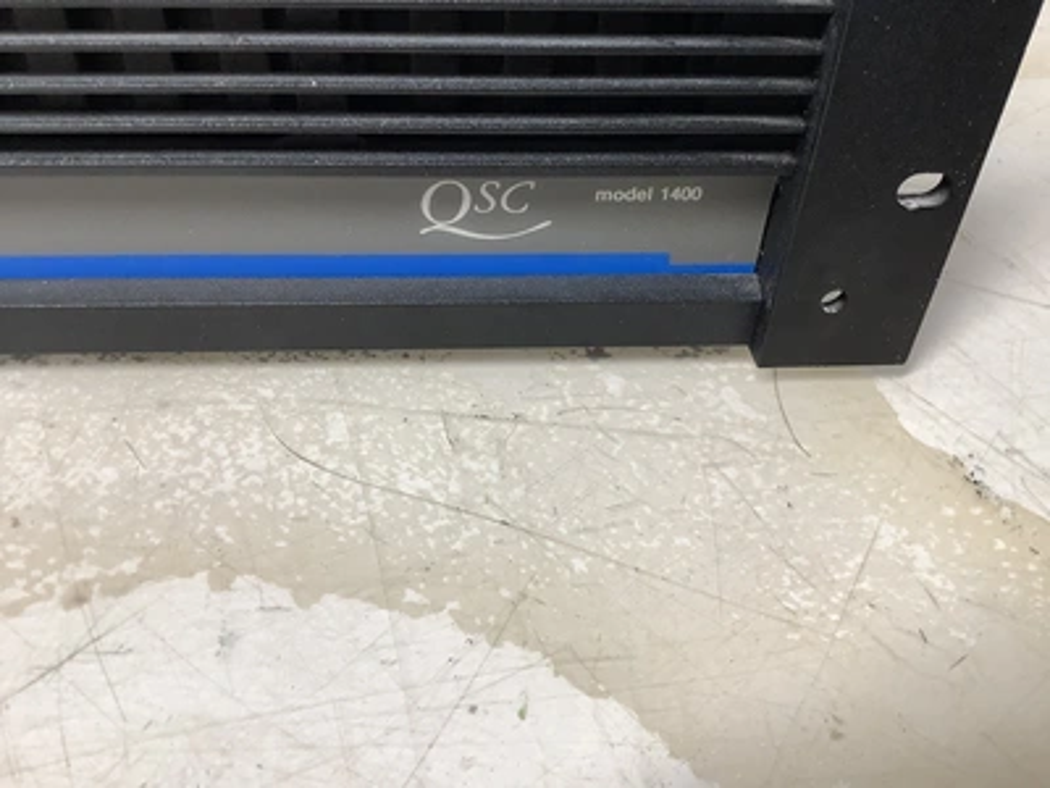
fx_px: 940
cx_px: 525
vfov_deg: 45.4
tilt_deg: -43.3
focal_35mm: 31
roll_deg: -3.2
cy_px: 394
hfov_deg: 58.4
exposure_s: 1/60
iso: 80
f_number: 2.4
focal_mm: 3.3
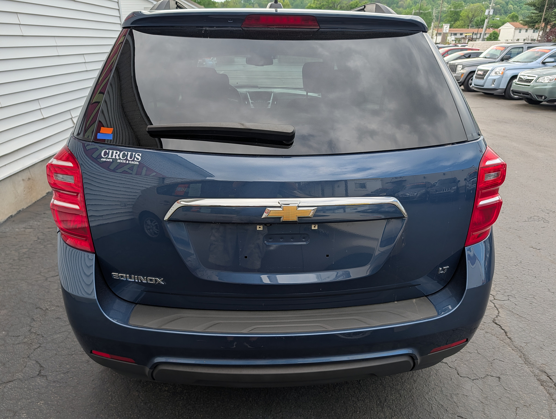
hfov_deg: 71.5
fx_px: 386
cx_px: 278
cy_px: 210
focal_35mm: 24
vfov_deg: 56.9
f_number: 1.68
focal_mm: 6.9
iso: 21
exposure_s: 1/398
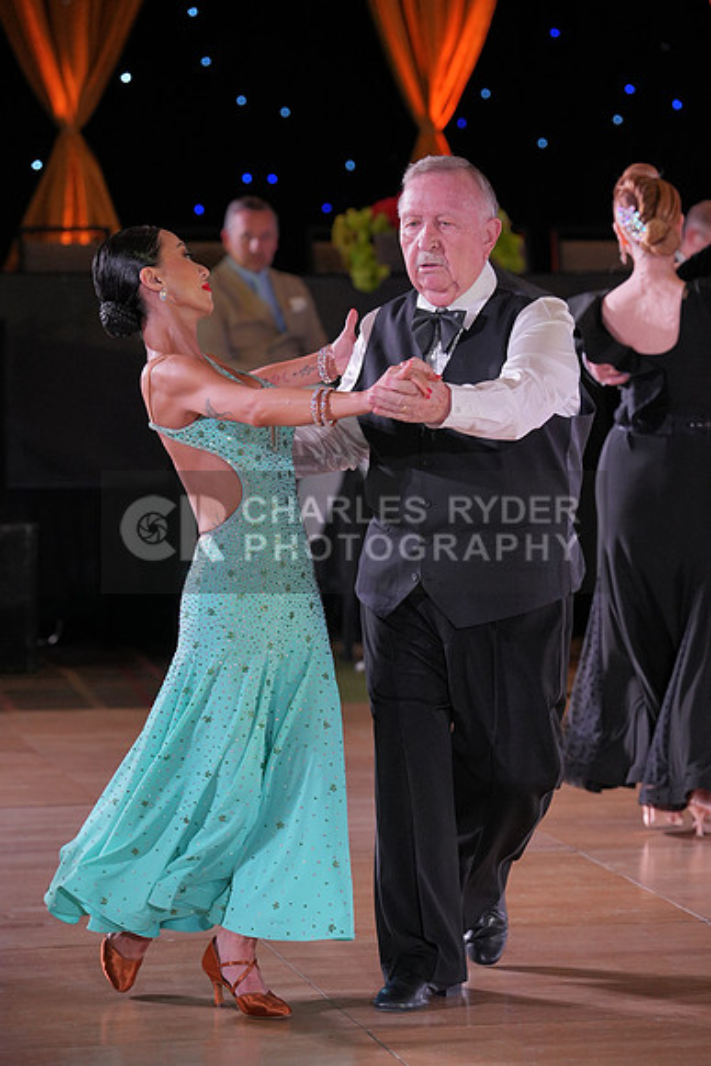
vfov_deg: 15.5
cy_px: 533
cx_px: 356
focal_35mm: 132
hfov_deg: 10.4
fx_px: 3908
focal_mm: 132
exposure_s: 1/400
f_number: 4
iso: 1600
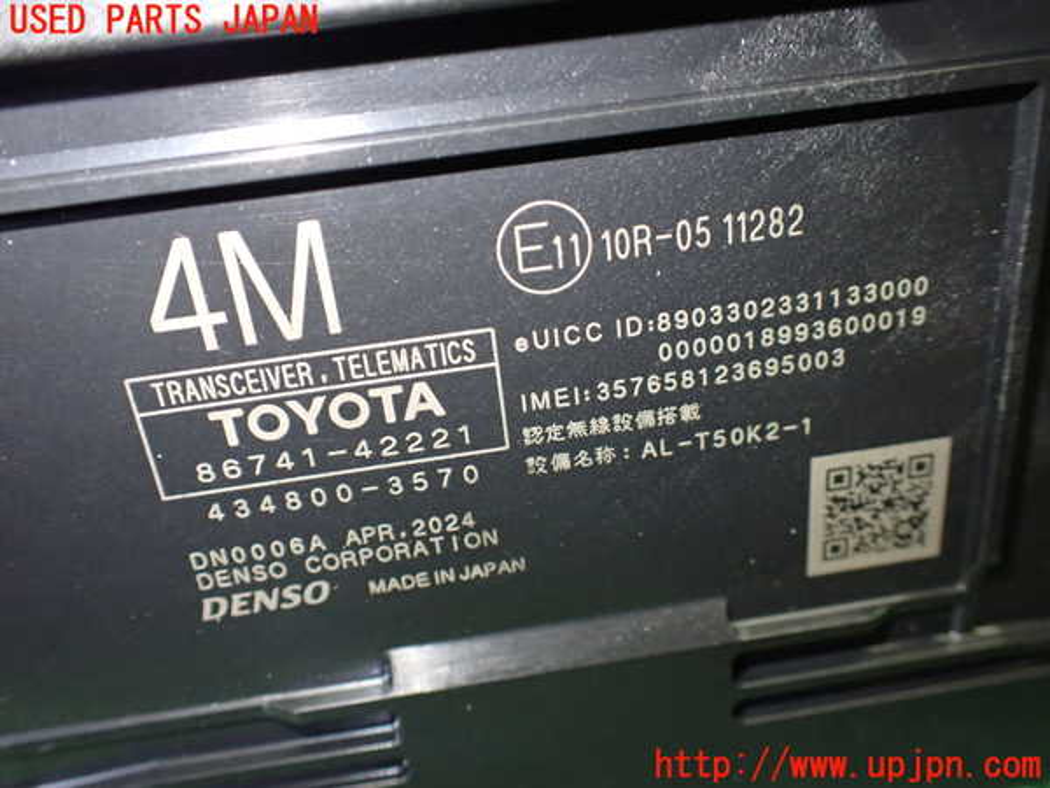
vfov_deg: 46.8
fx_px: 910
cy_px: 394
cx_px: 525
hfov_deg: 60.0
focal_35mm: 30
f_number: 2.3
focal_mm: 5.4
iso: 800
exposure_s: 1/80
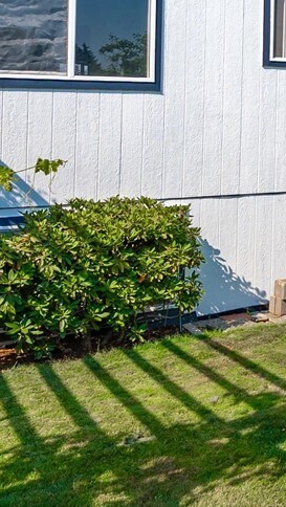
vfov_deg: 44.3
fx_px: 592
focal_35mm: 44
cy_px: 108
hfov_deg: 22.6
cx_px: 420
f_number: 7.1
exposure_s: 1/200
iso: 80
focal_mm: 12
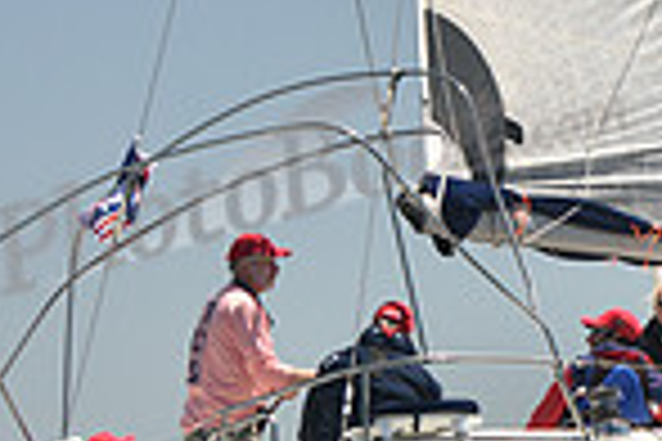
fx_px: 5075
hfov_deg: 7.4
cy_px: 349
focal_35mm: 276
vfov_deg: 5.0
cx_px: 865
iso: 250
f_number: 4.5
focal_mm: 70
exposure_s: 1/800
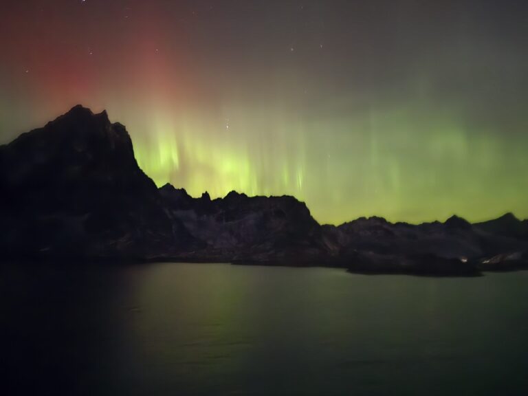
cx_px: 264
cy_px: 198
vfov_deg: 58.9
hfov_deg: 73.9
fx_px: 351
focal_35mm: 23
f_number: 1.7
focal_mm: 6.3
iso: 3200
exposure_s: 1/2
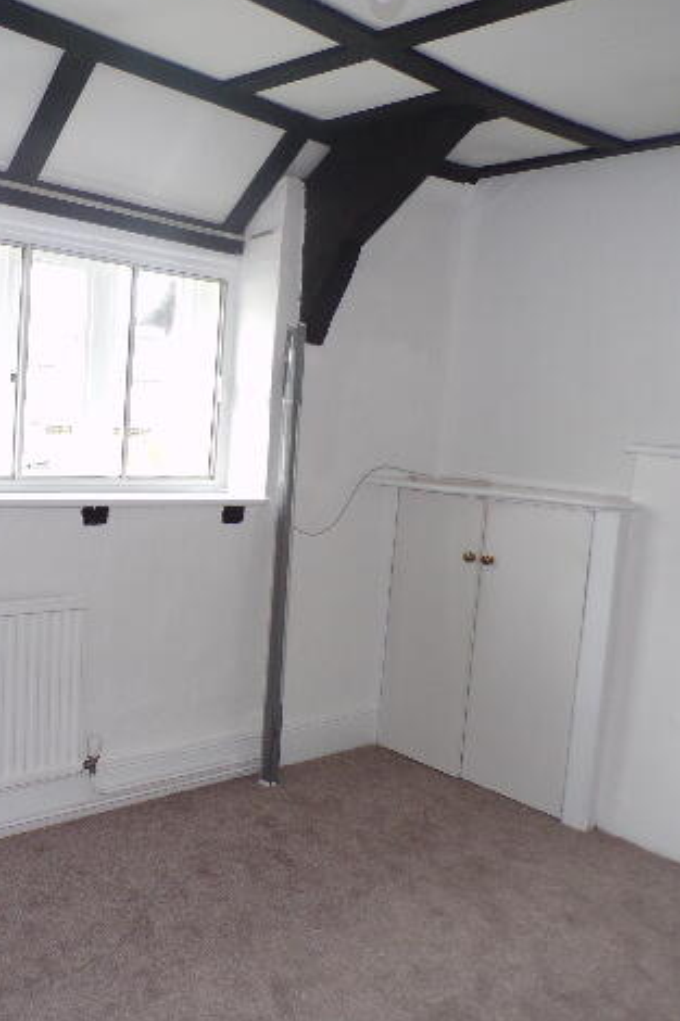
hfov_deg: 38.0
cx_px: 182
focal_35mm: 34
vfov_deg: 55.8
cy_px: 504
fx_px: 964
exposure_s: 1/34
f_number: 3
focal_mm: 4.3
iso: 147
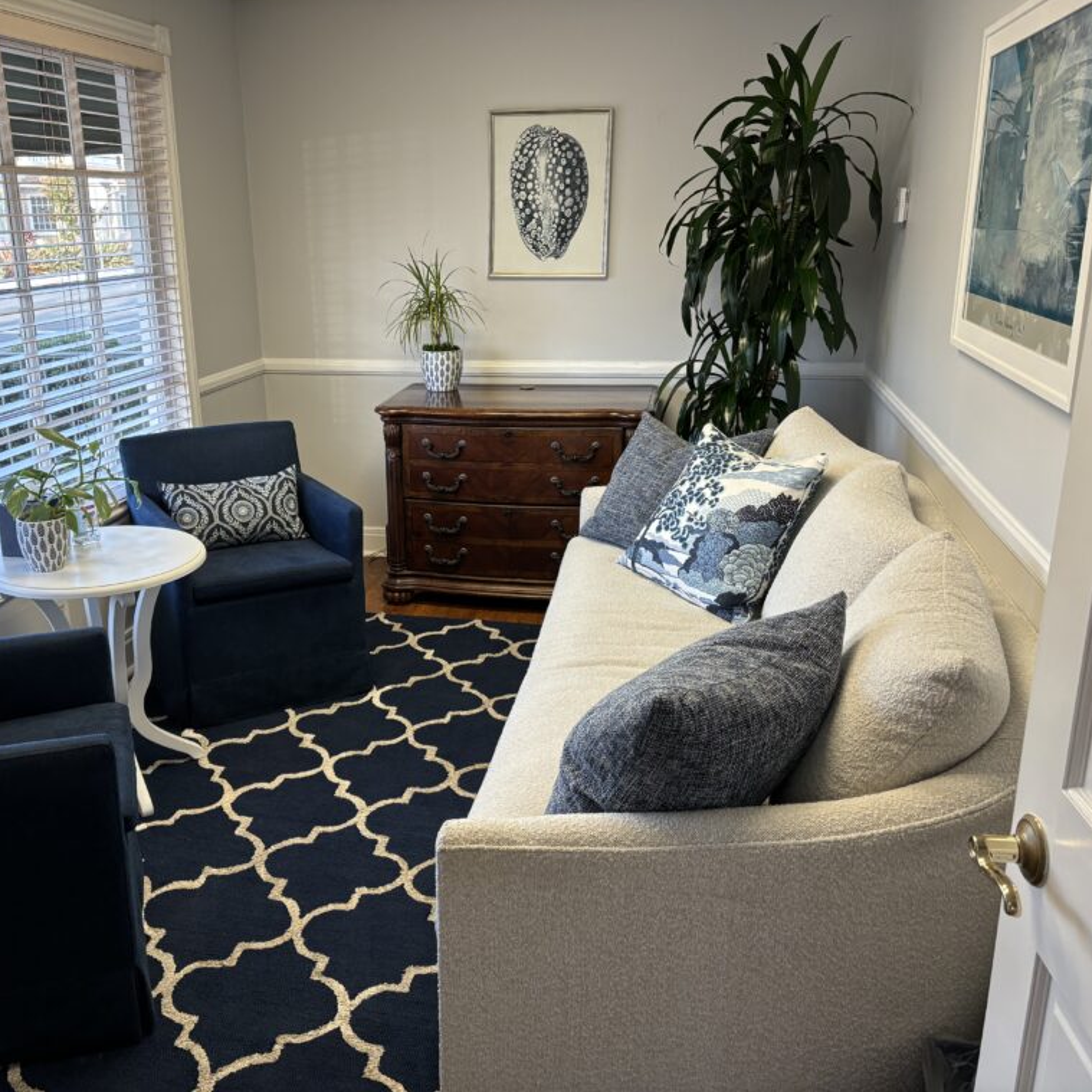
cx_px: 449
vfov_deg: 52.5
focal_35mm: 31
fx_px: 1106
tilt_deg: -15.8
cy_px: 541
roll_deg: +2.3
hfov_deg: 52.3
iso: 100
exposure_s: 1/120
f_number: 1.6
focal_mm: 5.96
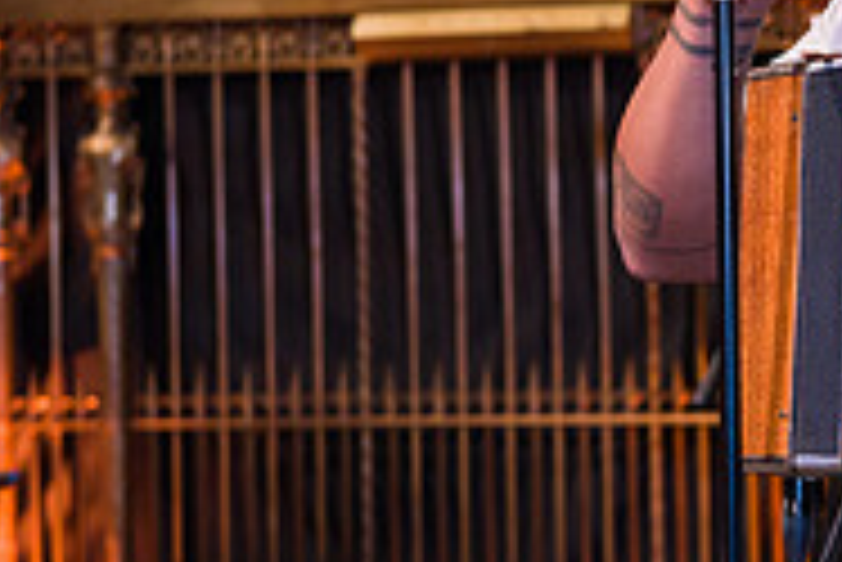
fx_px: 3768
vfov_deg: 8.5
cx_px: 1085
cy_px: 234
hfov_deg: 12.4
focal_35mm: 161
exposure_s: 1/200
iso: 1600
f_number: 4
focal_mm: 52
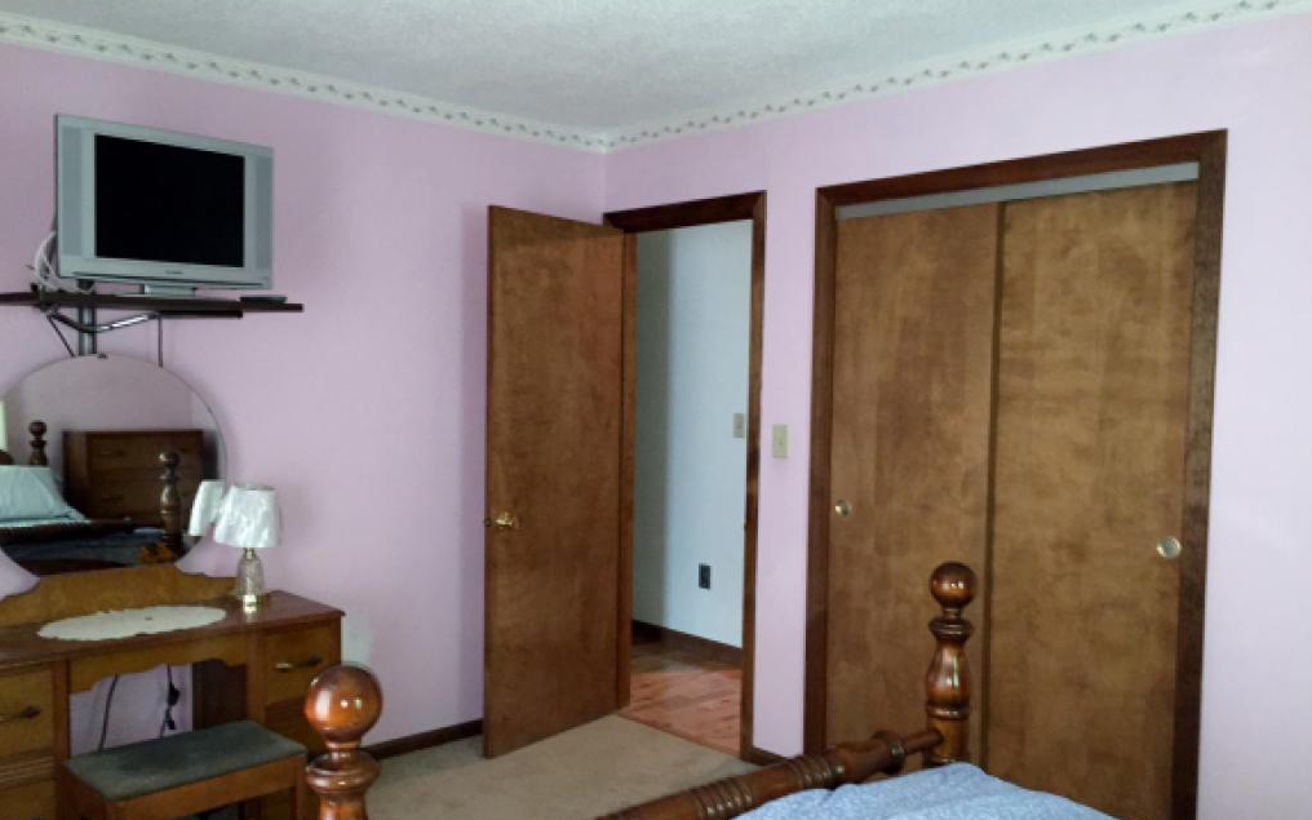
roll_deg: -1.5
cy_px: 445
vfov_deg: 40.6
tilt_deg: -5.1
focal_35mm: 31
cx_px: 660
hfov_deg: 61.2
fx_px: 1108
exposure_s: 1/16
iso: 200
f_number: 2.2
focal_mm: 4.15
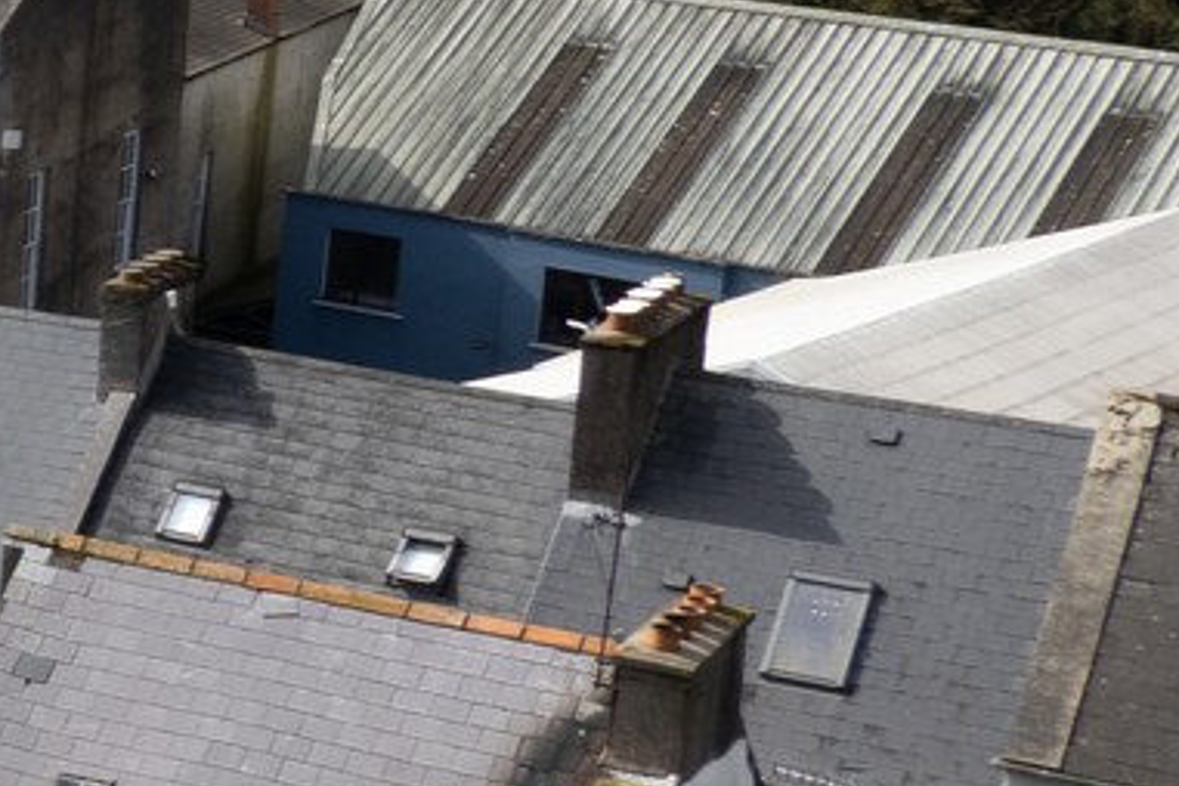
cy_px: 212
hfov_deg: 13.3
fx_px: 4126
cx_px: -1393
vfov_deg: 10.9
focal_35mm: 126
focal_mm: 9
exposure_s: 1/250
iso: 100
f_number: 5.6
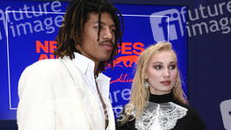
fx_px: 312
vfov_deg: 21.9
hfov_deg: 40.6
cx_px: 115
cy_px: 154
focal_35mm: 51
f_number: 5.6
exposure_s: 1/100
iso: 1000
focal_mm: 32
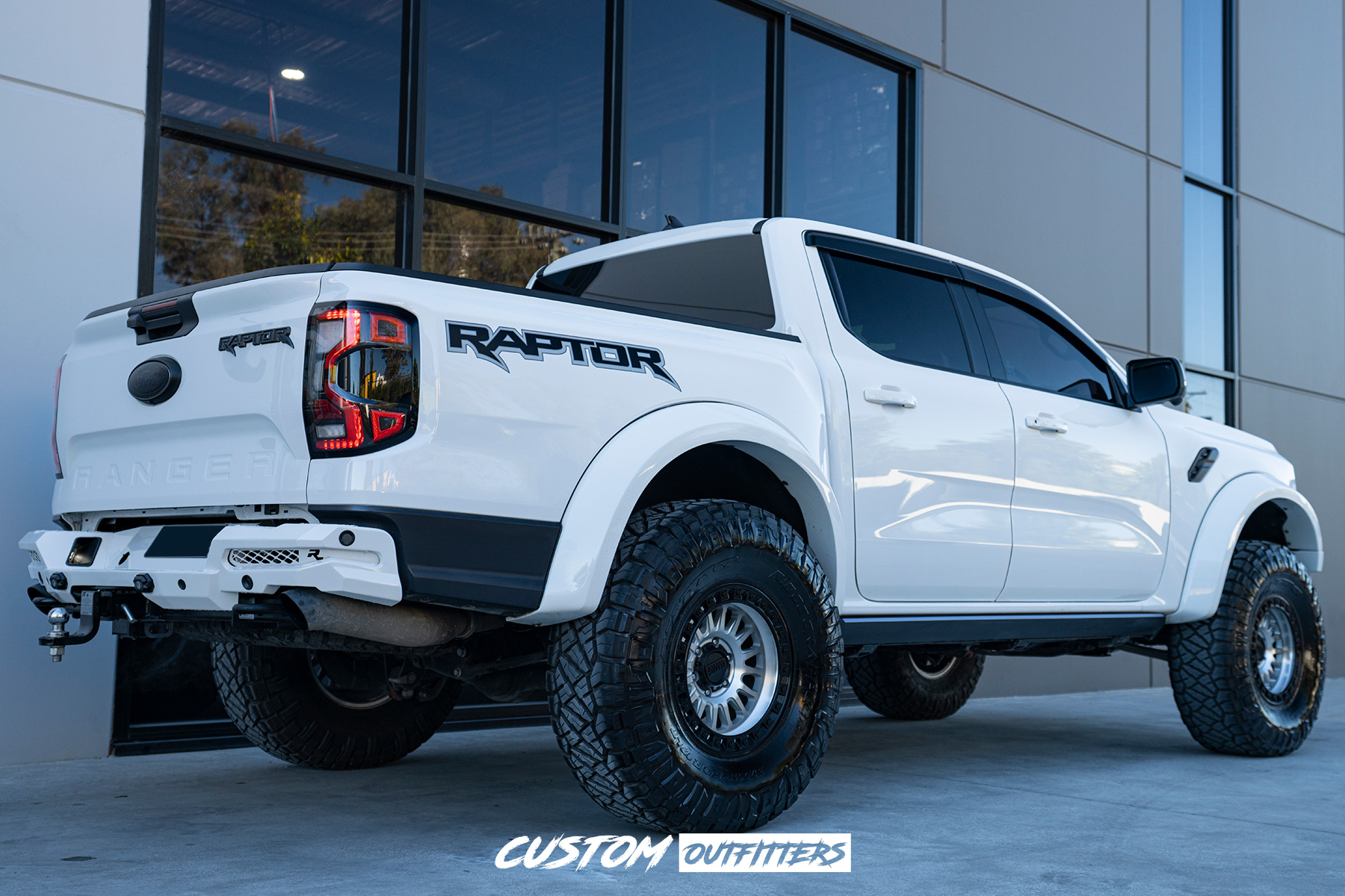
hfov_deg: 54.4
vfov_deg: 37.9
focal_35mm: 35
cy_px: 448
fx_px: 1308
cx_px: 672
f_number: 4
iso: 200
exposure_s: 1/160
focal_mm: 35
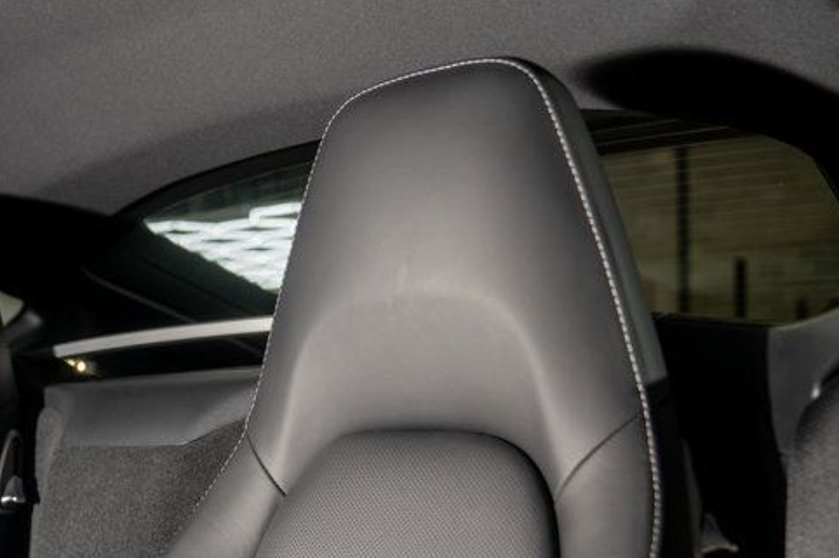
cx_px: 120
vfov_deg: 25.6
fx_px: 1188
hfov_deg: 36.9
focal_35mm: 51
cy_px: 502
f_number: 2.8
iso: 250
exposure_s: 1/60
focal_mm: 24
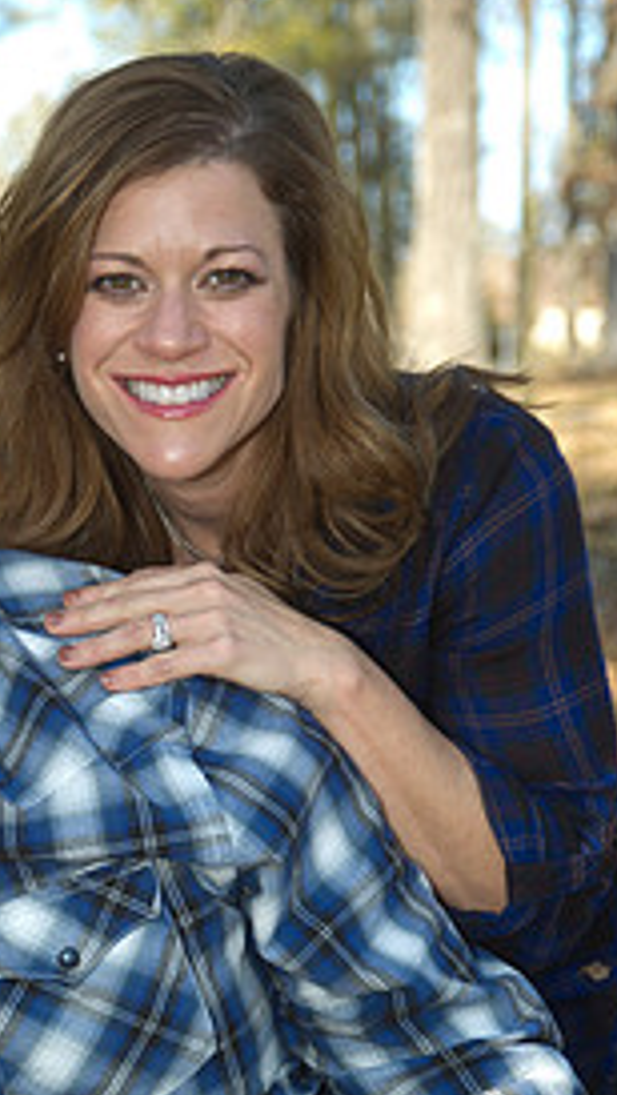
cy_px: 714
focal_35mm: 100
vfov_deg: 21.3
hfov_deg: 12.0
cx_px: 54
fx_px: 2902
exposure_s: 1/160
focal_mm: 58
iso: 100
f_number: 5
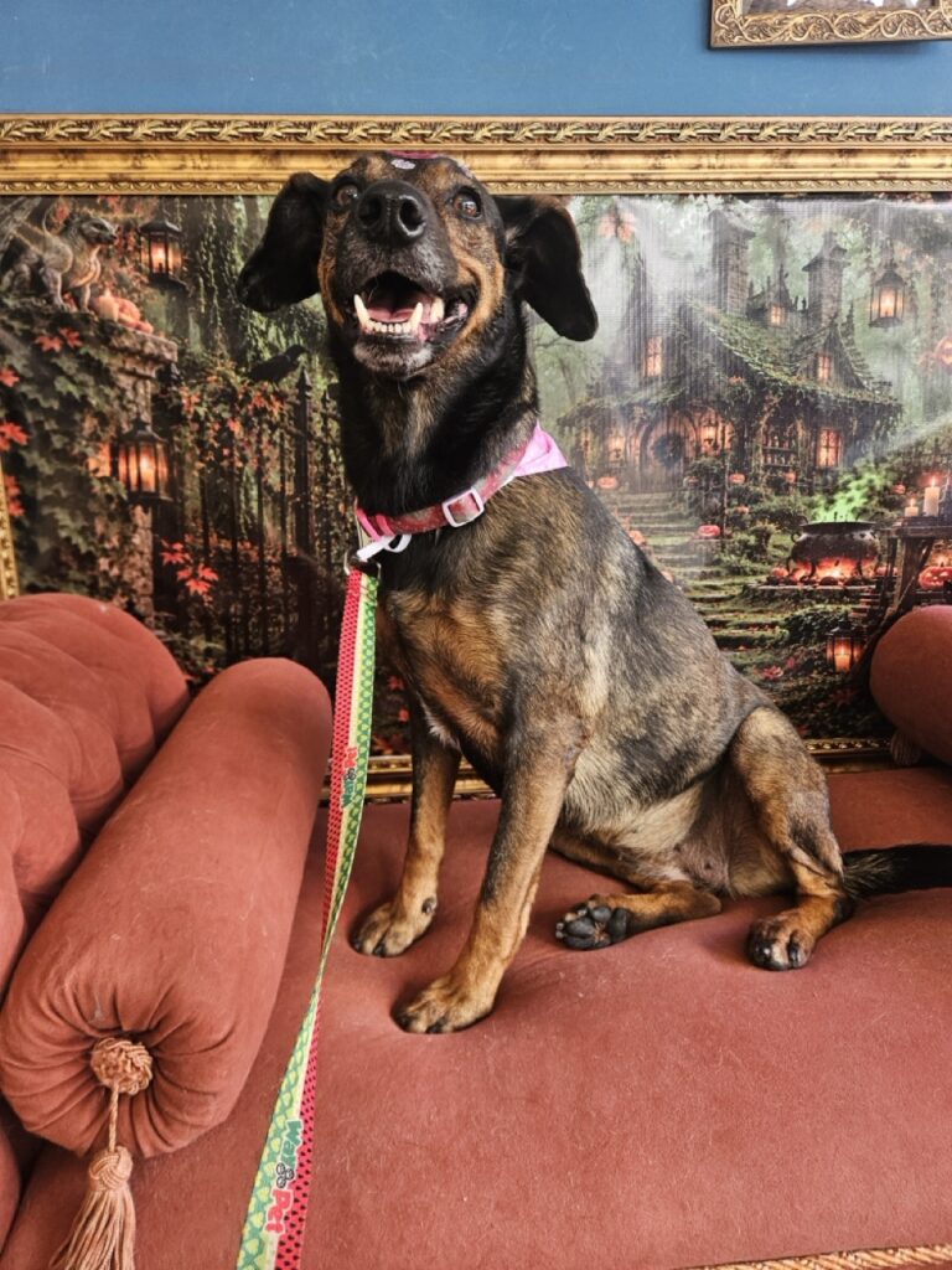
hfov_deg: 58.9
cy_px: 635
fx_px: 843
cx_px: 476
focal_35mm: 23
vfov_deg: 73.9
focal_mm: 5.4
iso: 320
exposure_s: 1/359
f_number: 1.8
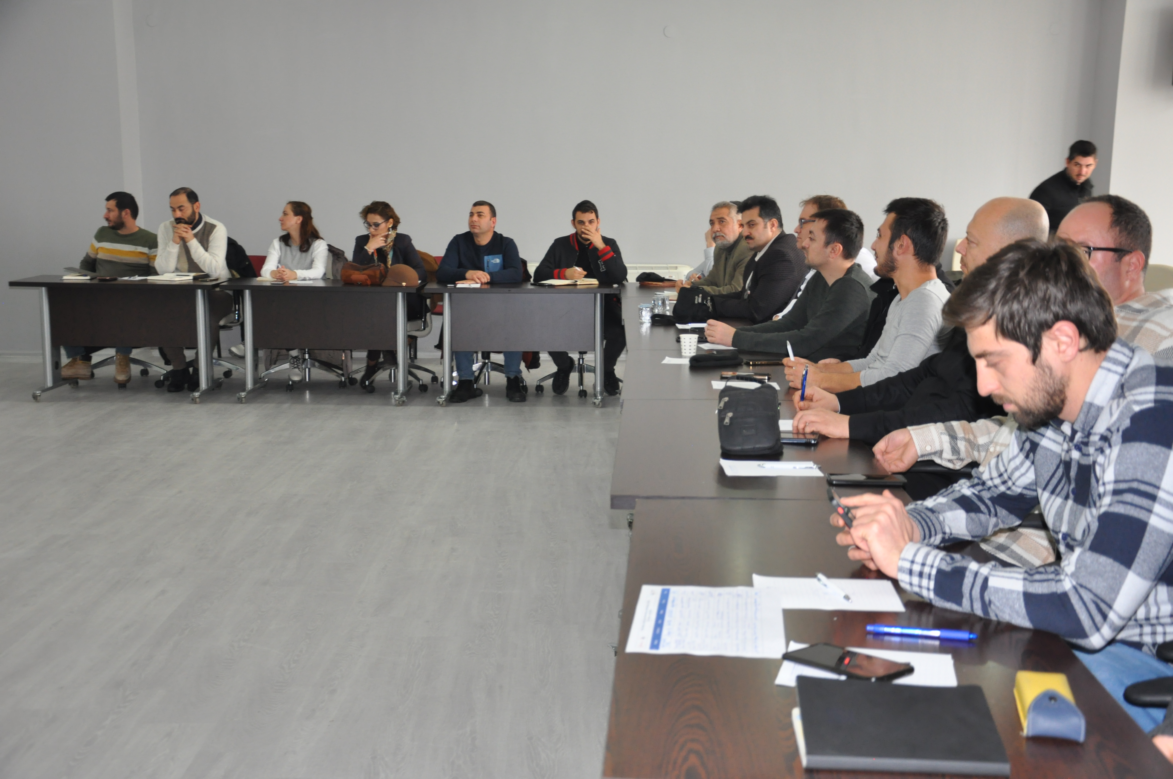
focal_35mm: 42
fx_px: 1367
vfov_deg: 31.8
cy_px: 390
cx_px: 586
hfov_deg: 46.4
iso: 800
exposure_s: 1/60
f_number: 4
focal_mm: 28
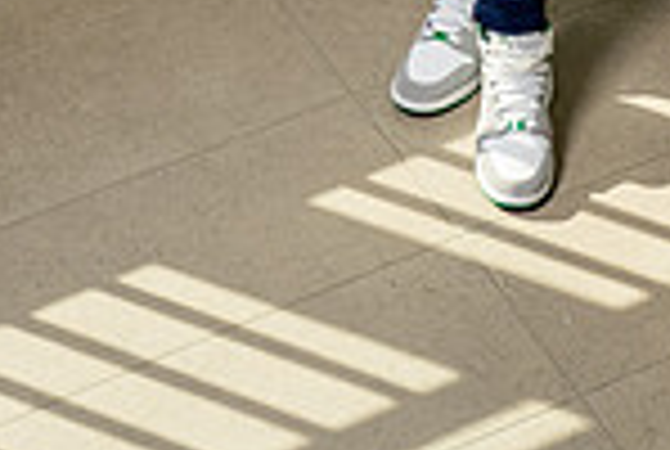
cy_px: -536
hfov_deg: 10.1
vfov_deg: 6.6
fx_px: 3767
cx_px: 544
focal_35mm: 202
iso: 100
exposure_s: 1/250
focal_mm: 67
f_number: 5.6
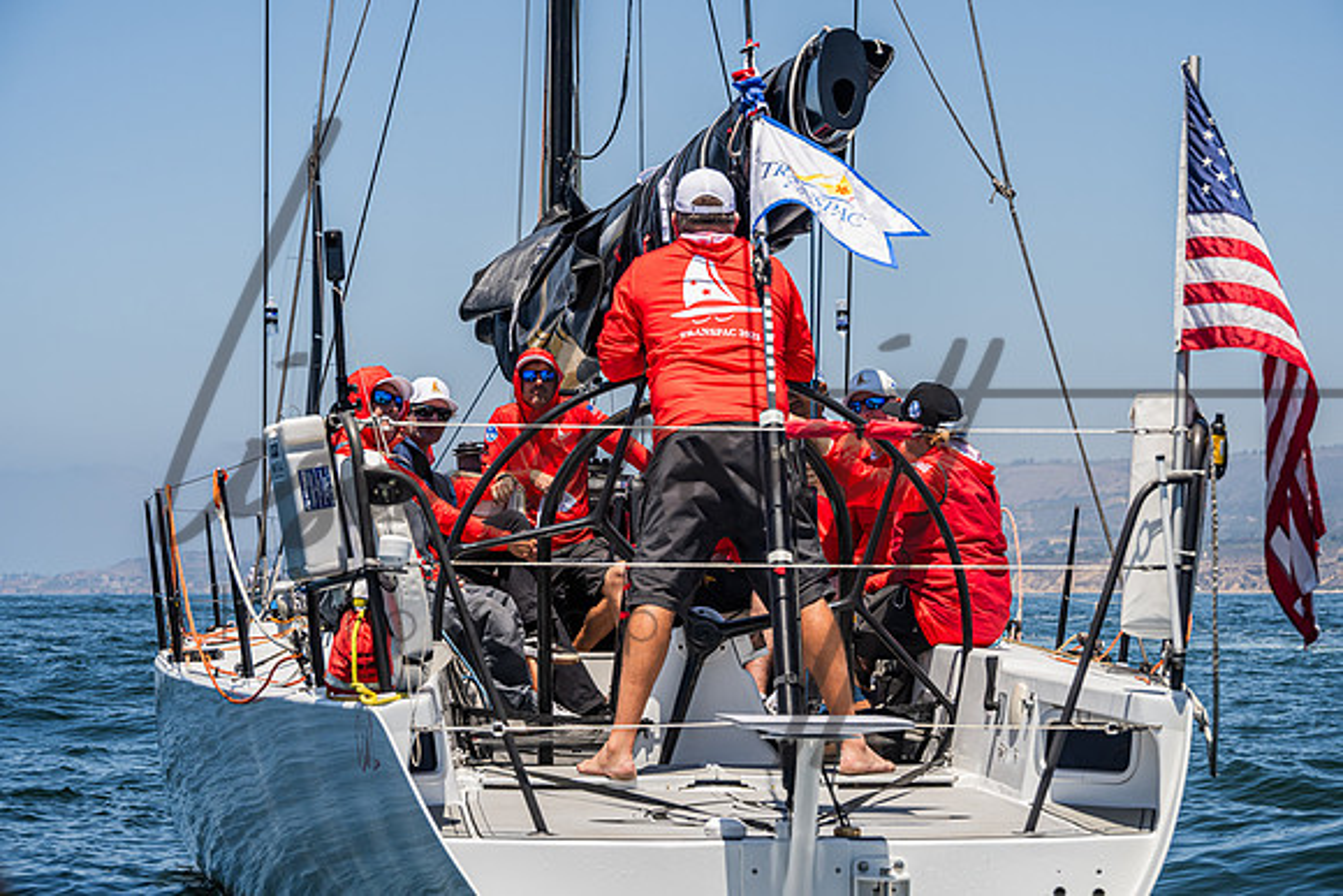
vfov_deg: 13.8
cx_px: 672
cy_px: 448
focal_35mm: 99
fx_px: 3696
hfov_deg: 20.6
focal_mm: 95
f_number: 8
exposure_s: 1/1600
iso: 400
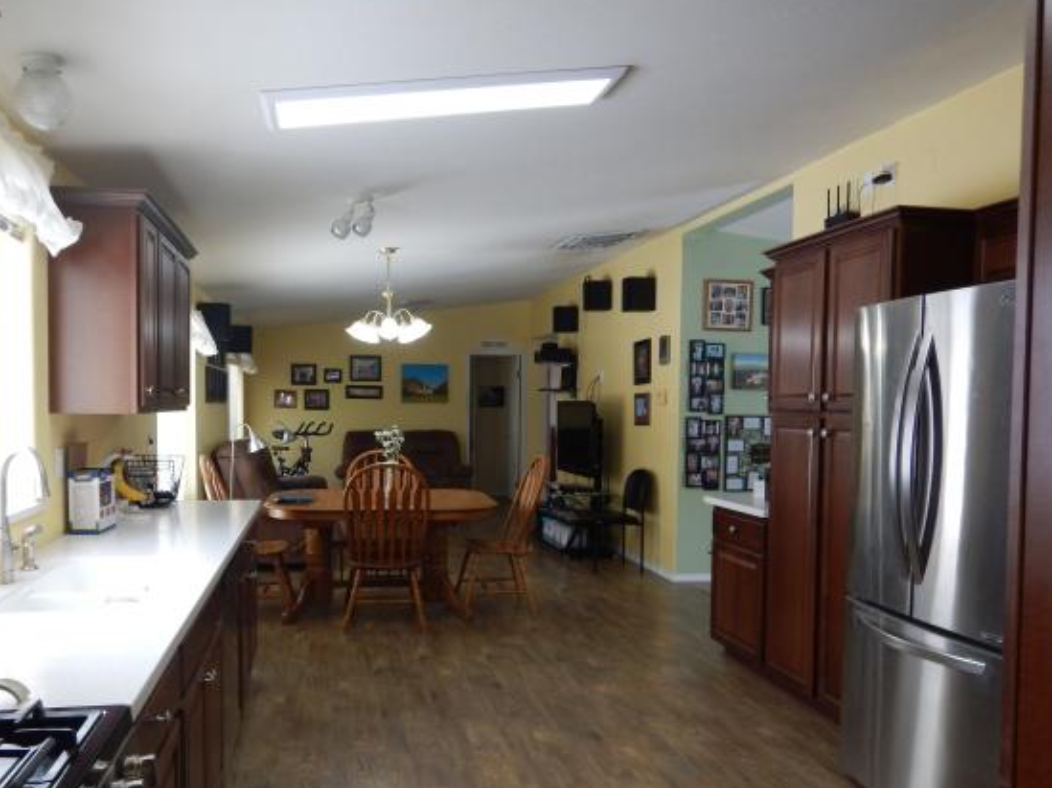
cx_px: 466
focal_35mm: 28
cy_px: 447
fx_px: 850
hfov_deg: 63.3
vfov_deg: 49.6
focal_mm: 4.3
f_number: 2.8
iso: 125
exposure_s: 1/60
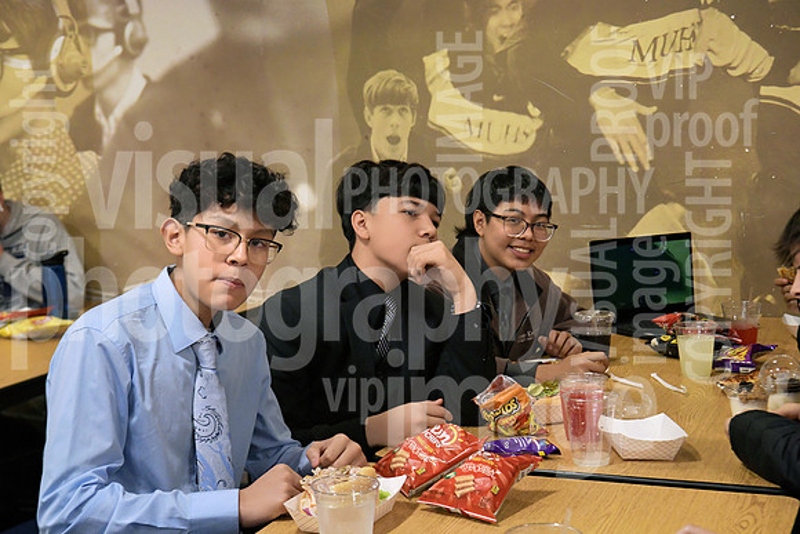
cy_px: 267
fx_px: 1378
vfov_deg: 21.9
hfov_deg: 32.4
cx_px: 400
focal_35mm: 62
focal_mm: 62
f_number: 8
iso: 4000
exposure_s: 1/250
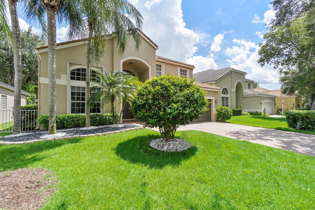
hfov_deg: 100.4
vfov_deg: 77.3
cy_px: 105
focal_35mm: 15
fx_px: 131
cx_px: 158
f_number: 11
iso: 100
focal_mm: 10
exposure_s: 1/100
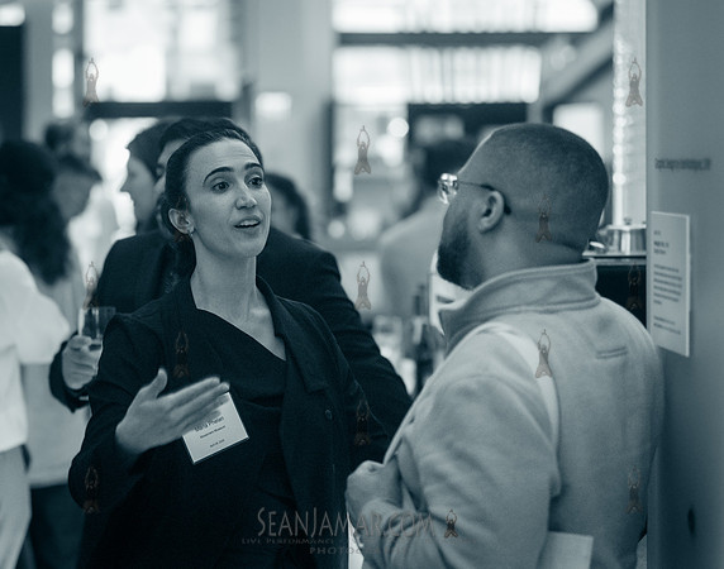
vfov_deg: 13.0
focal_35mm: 118
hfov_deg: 16.4
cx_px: 297
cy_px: 285
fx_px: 2504
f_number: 3.2
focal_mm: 105
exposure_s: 1/125
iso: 8000
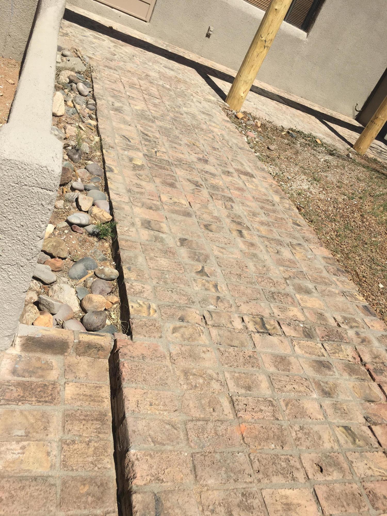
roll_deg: -27.8
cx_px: 194
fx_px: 432
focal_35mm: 29
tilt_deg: -29.0
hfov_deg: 48.2
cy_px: 258
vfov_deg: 61.7
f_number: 2.2
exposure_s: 1/3344
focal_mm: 4.15
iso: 25
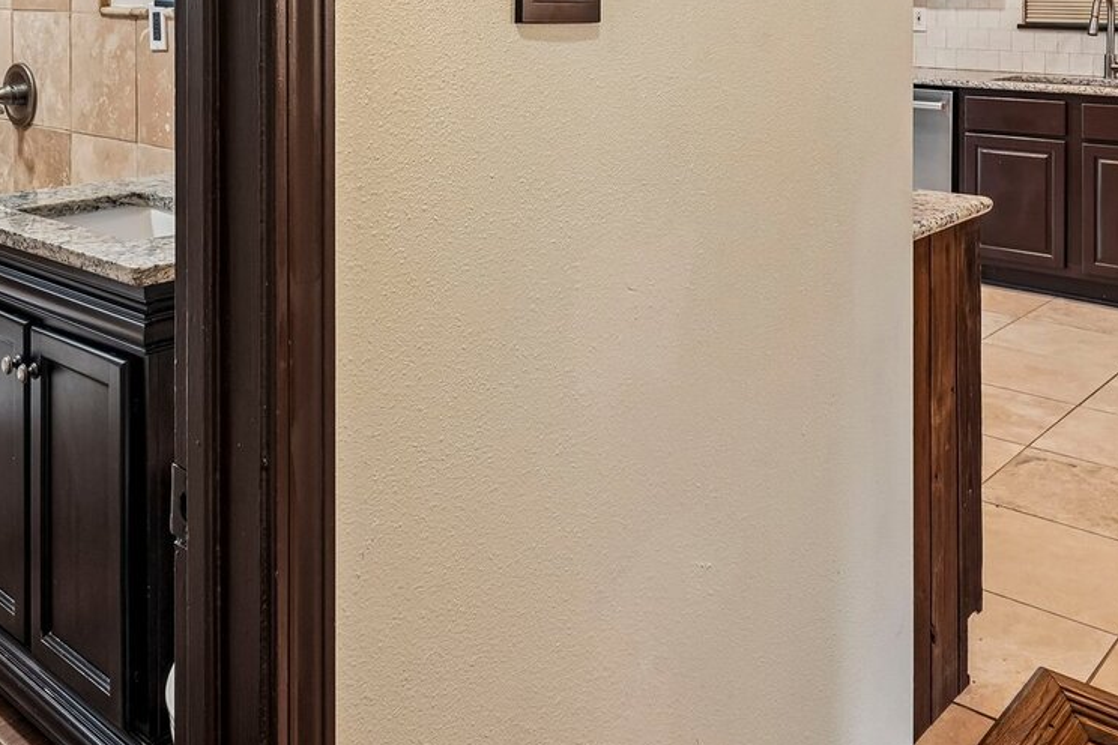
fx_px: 1149
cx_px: 419
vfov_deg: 33.0
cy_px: 3
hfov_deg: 51.4
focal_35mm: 37
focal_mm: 17
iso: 800
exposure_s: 1/10
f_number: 10
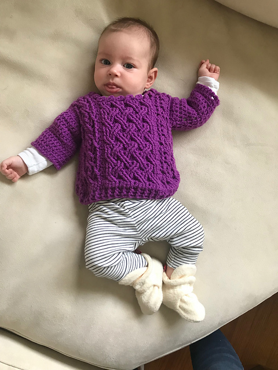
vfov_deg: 63.4
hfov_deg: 49.7
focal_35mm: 28
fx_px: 300
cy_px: 185
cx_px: 139
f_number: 1.8
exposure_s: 1/24
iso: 40
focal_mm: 3.99
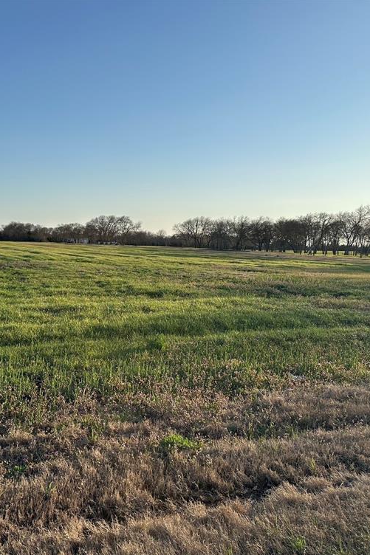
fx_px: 524
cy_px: 281
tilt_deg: -5.5
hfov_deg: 38.5
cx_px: 129
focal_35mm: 34
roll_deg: -1.5
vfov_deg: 55.8
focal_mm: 6.86
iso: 80
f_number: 1.78
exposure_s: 1/3861
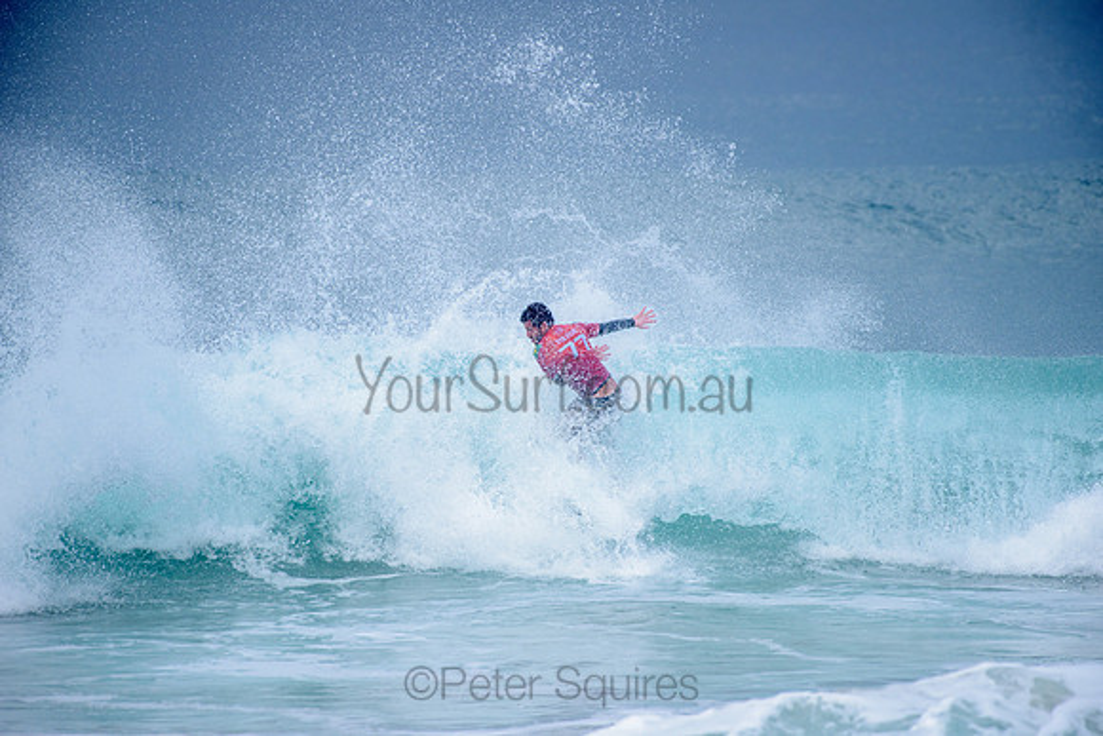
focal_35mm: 500
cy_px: 368
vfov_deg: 2.8
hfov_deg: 4.1
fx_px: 15322
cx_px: 552
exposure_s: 1/2000
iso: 250
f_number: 5.6
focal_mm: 500
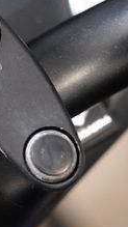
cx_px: -122
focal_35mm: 321
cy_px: 164
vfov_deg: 6.7
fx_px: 1939
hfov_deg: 3.7
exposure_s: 1/60
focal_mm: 105
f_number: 7.1
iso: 5000
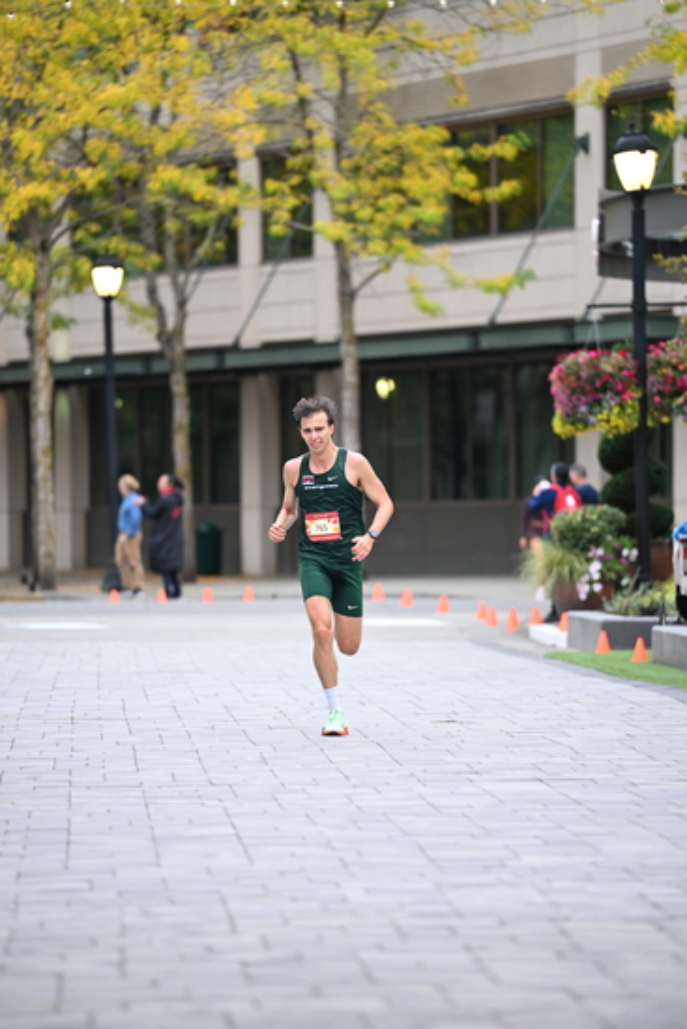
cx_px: 344
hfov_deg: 6.9
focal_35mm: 200
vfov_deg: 10.3
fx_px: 5721
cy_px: 514
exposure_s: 1/640
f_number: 2.8
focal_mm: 200
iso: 1600
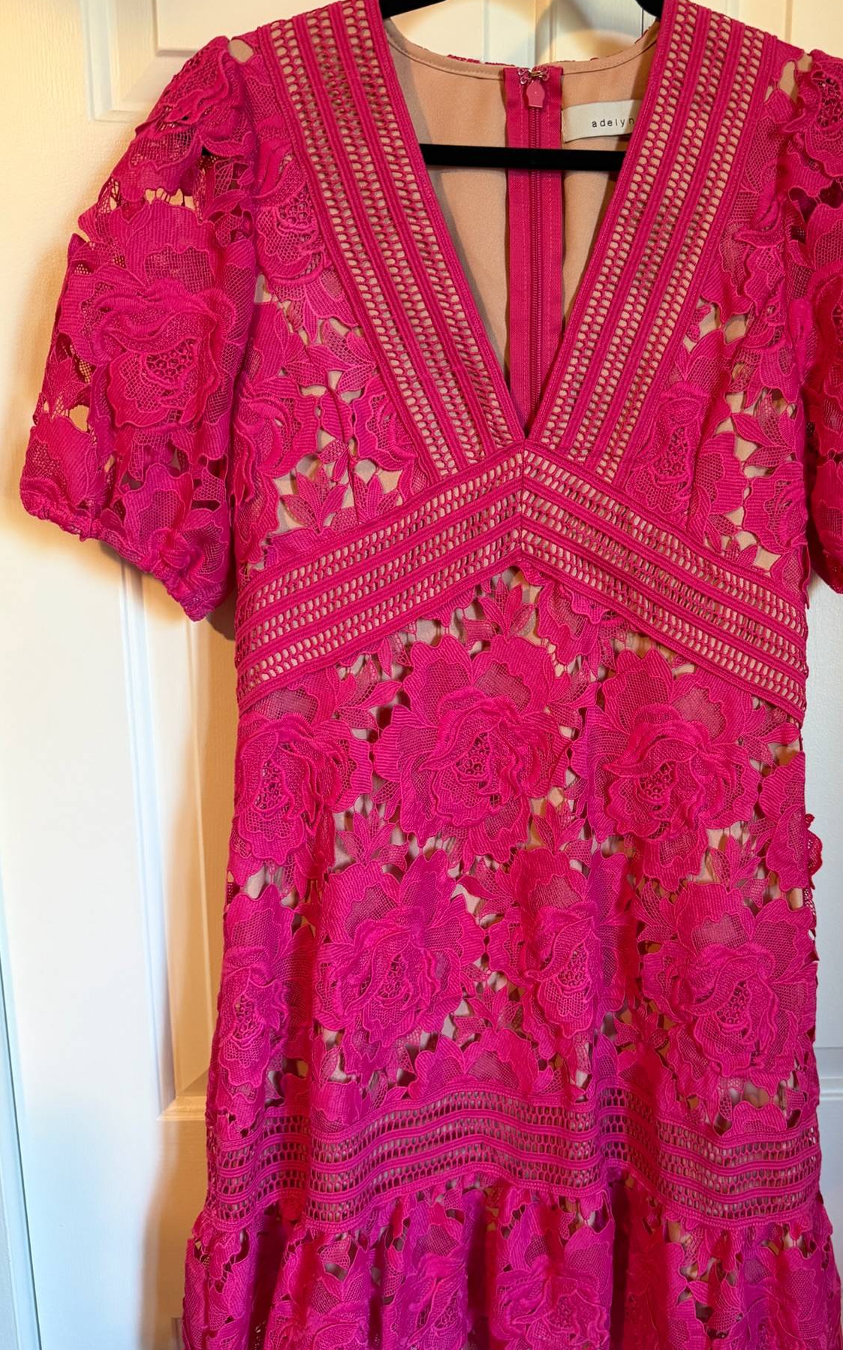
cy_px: 723
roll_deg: -0.9
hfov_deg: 42.5
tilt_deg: -12.6
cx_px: 564
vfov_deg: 64.6
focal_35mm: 29
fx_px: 1066
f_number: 1.78
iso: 250
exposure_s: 1/60
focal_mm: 6.76
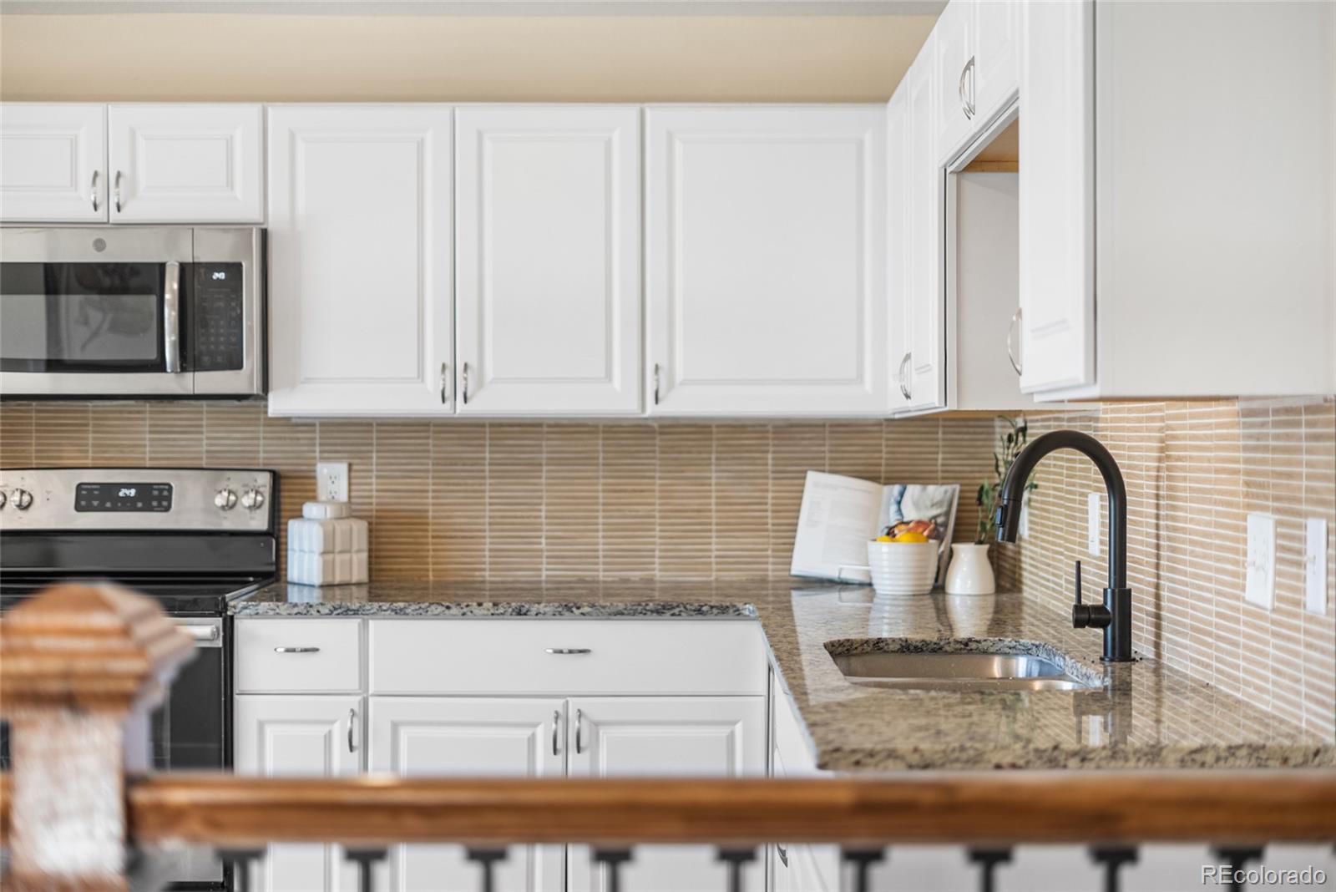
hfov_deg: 39.6
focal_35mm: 50
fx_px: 1856
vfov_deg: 27.0
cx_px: 668
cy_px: 446
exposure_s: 1/30
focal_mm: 50
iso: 200
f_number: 1.8
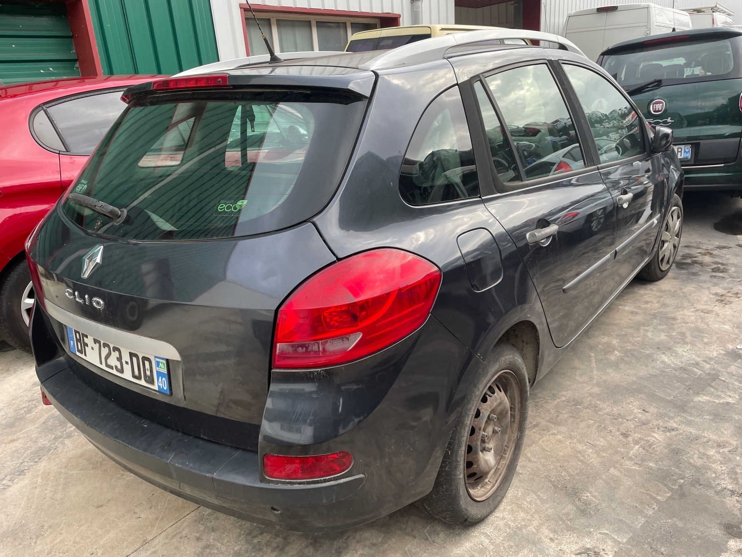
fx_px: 557
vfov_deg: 53.1
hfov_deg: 67.3
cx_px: 371
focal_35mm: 26
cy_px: 278
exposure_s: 1/121
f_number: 1.6
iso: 50
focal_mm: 4.2
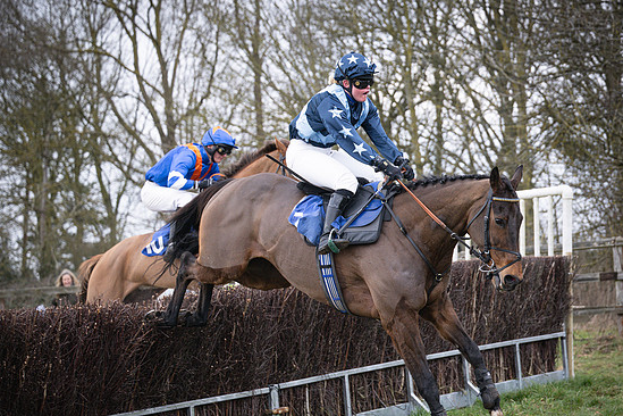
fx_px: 1800
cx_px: 364
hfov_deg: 19.6
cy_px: 220
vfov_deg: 13.2
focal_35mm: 104
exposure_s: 1/1600
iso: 400
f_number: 2.8
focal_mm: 73
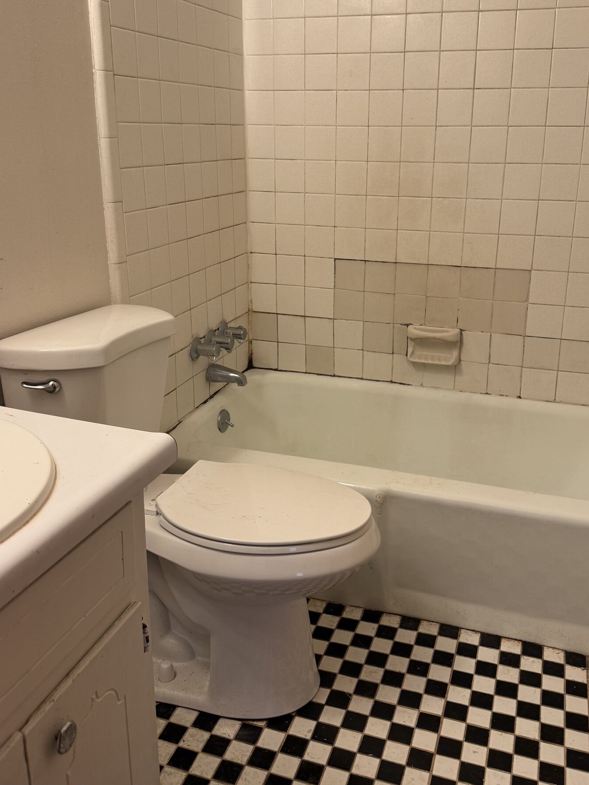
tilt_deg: -16.1
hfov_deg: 45.4
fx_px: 703
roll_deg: -1.4
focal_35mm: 31
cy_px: 331
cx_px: 322
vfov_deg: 58.1
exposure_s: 1/60
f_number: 1.78
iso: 125
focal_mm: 6.76
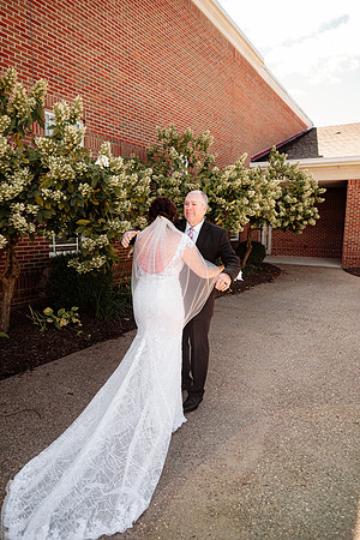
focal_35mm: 24
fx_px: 360
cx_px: 180
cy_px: 270
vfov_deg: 73.7
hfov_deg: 53.1
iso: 160
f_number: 2.8
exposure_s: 1/400
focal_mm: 24
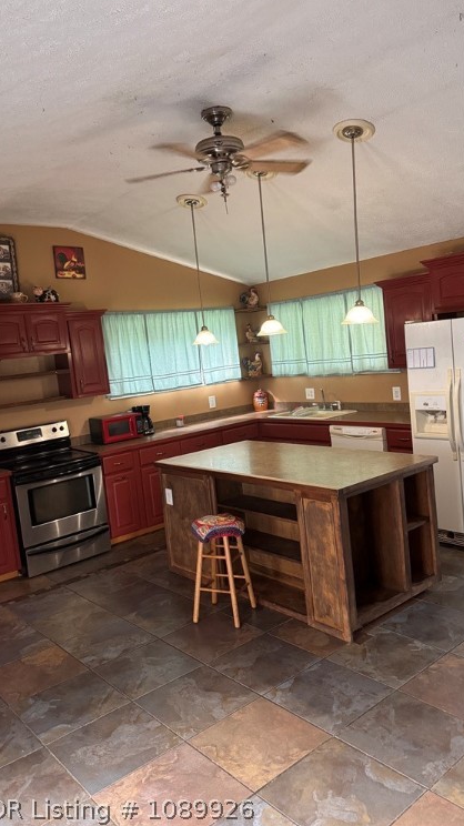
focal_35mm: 27
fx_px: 591
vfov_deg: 69.9
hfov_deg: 42.9
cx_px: 226
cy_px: 401
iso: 500
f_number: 1.78
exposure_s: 1/60
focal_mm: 6.76
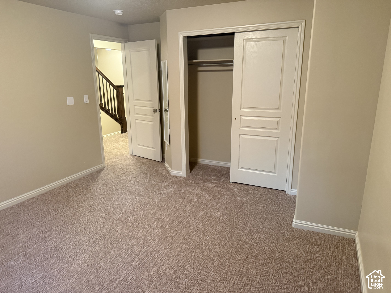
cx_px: 196
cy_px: 146
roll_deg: +0.0
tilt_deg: -14.9
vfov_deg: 56.8
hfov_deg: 71.6
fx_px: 271
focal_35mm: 24
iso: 640
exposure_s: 1/60
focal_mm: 6.76
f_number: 1.78
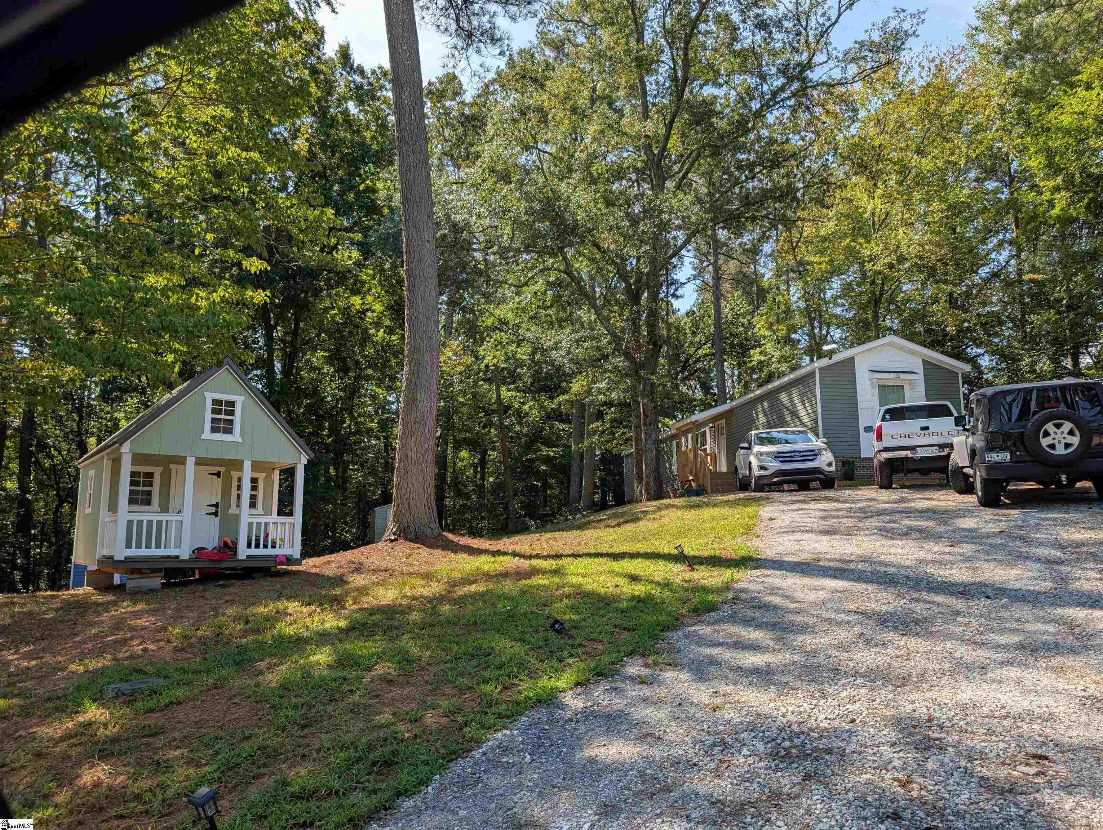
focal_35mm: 24
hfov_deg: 71.5
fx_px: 766
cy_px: 415
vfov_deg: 56.9
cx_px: 552
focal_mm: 6.9
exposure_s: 1/646
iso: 20
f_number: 1.68
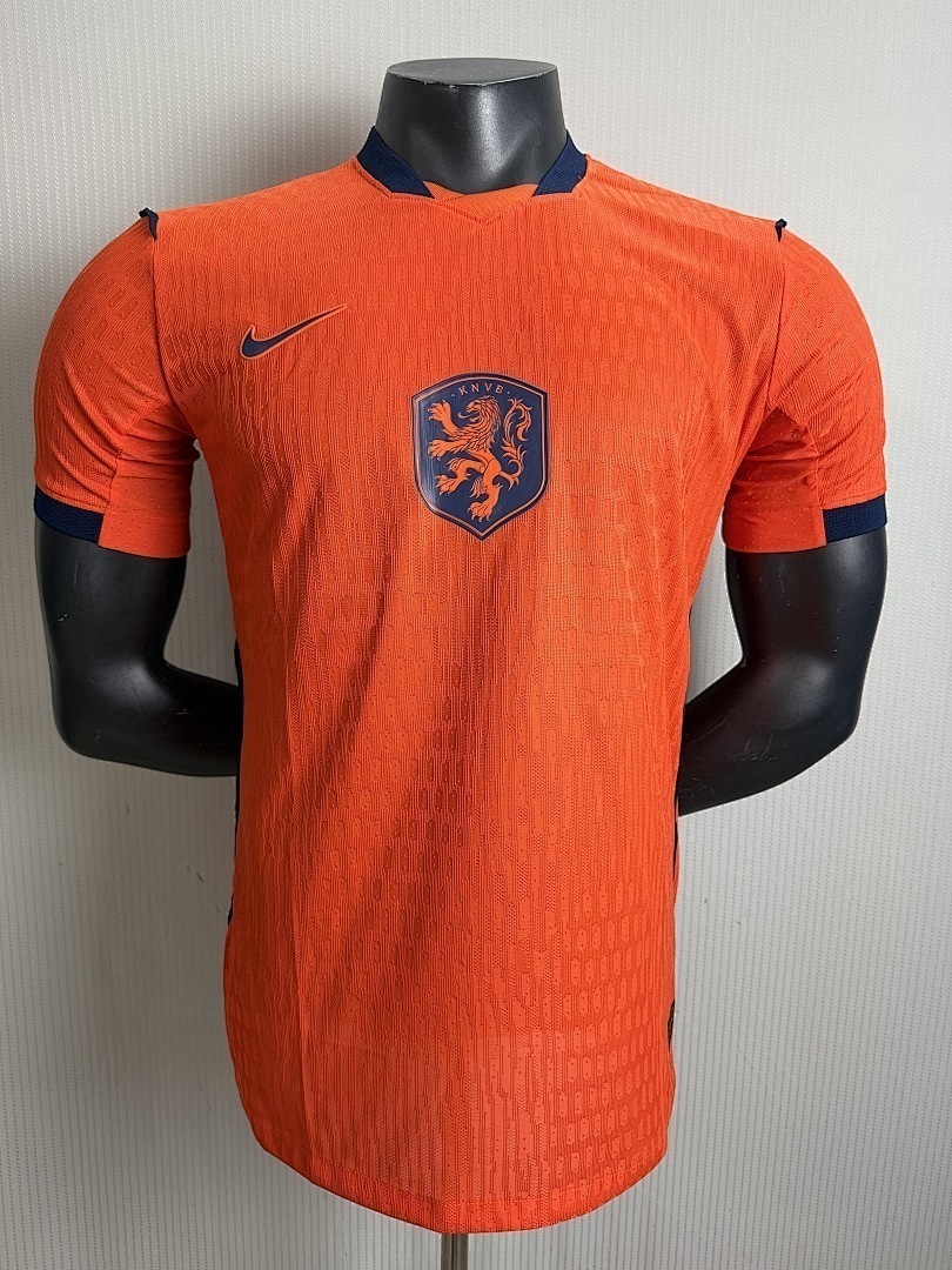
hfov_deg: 56.8
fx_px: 880
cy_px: 635
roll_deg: -0.9
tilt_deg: -9.2
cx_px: 476
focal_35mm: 24
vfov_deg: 71.6
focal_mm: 6.76
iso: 160
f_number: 1.78
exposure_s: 1/100
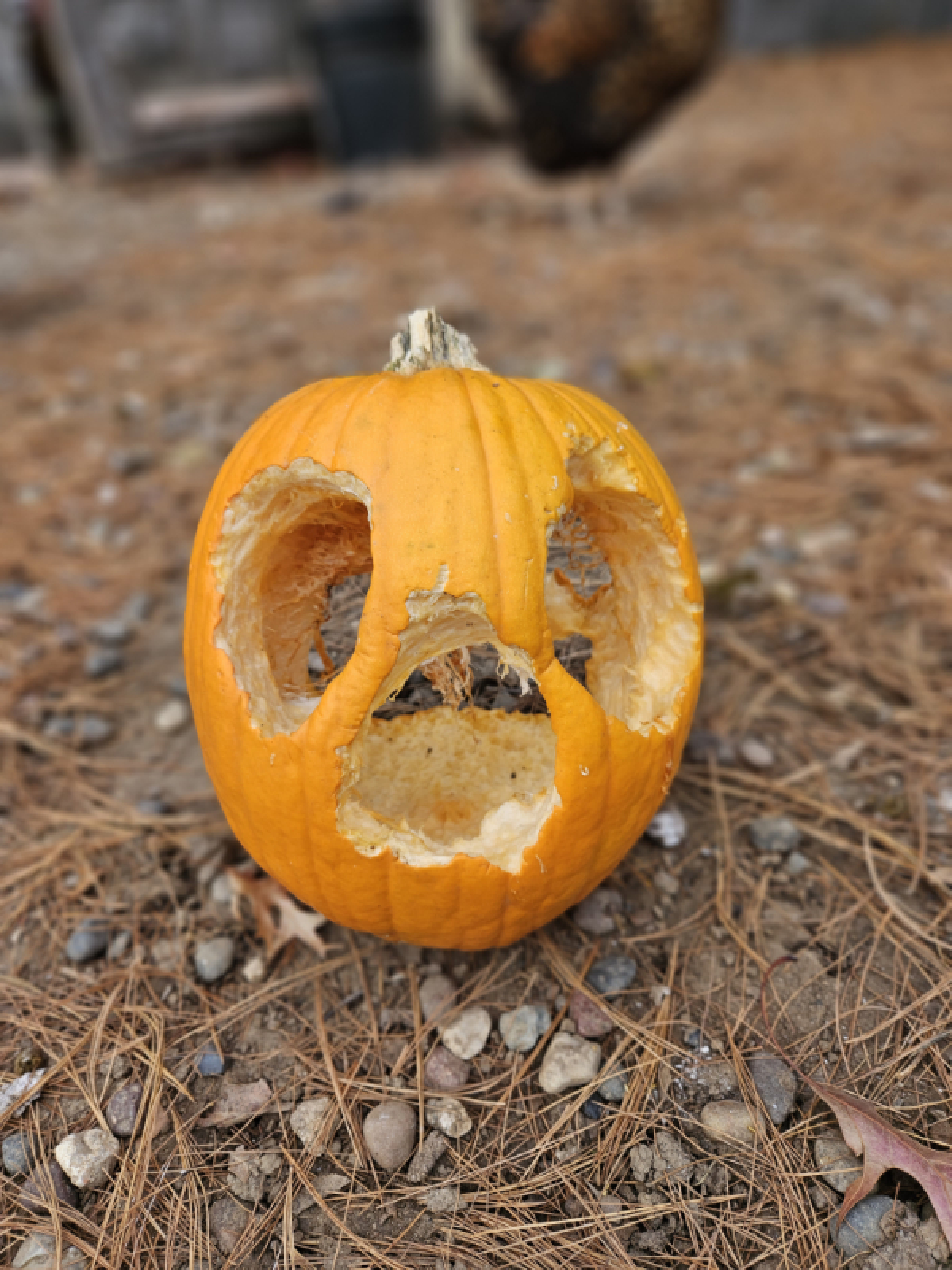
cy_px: 635
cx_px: 476
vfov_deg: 73.9
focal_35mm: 23
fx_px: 843
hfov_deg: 58.9
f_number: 1.8
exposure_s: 1/415
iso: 40
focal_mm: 5.4
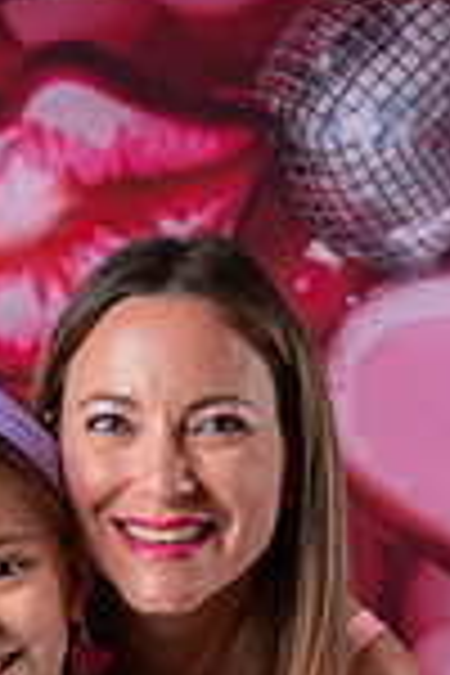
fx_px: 2475
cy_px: 765
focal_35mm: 132
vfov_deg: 15.1
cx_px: 158
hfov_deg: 10.4
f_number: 3.5
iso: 80
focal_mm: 44
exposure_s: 1/125
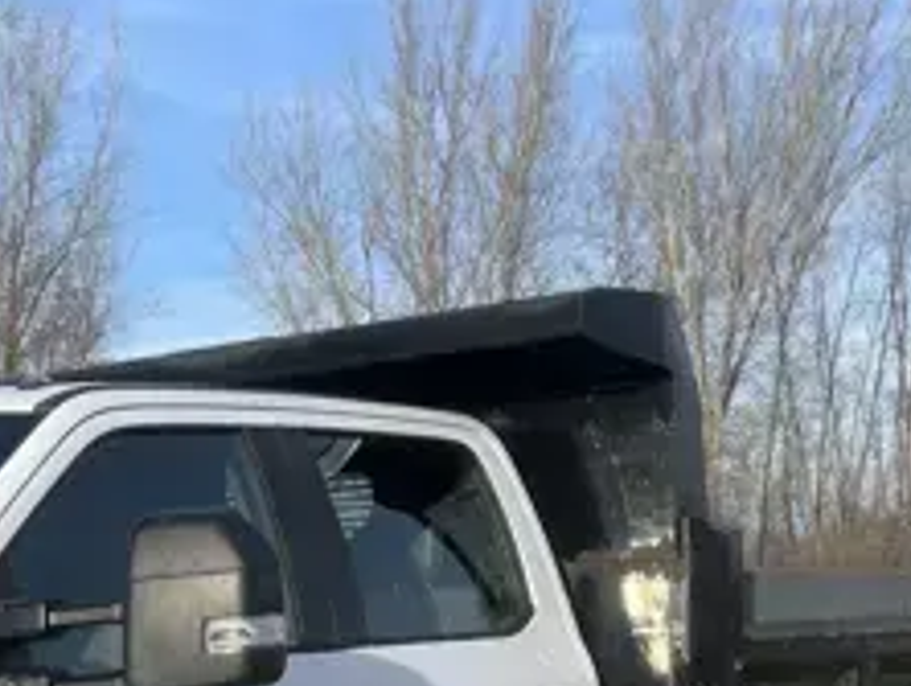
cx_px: -135
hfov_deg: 24.8
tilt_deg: -5.3
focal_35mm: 72
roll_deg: -0.1
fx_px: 1897
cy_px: 764
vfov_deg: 19.6
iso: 32
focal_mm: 5.1
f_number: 1.6
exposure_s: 1/2488
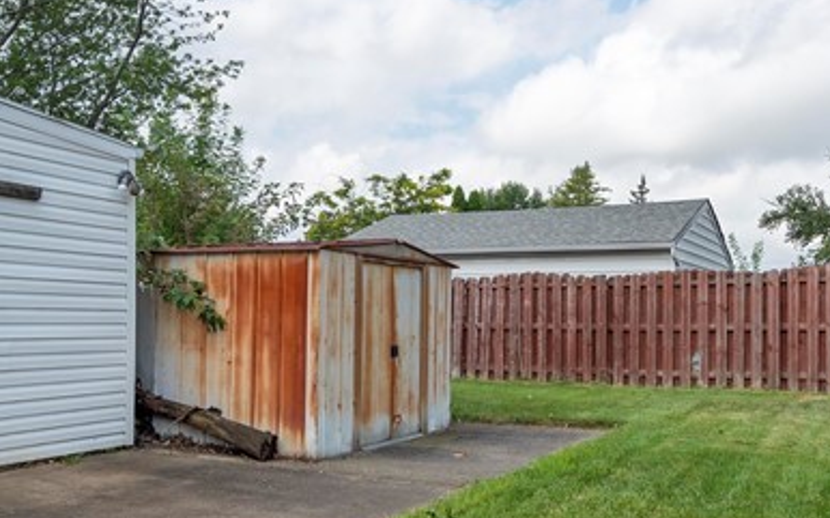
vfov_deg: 29.7
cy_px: 322
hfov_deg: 46.2
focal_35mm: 43
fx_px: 972
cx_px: 407
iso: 100
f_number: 8
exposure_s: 1/320
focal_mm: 15
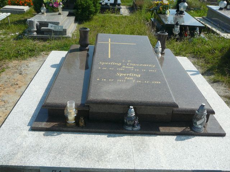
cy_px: 86
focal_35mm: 35
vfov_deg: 40.7
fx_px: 233
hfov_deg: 52.6
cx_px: 115
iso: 80
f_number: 5
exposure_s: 1/500
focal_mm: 5.2
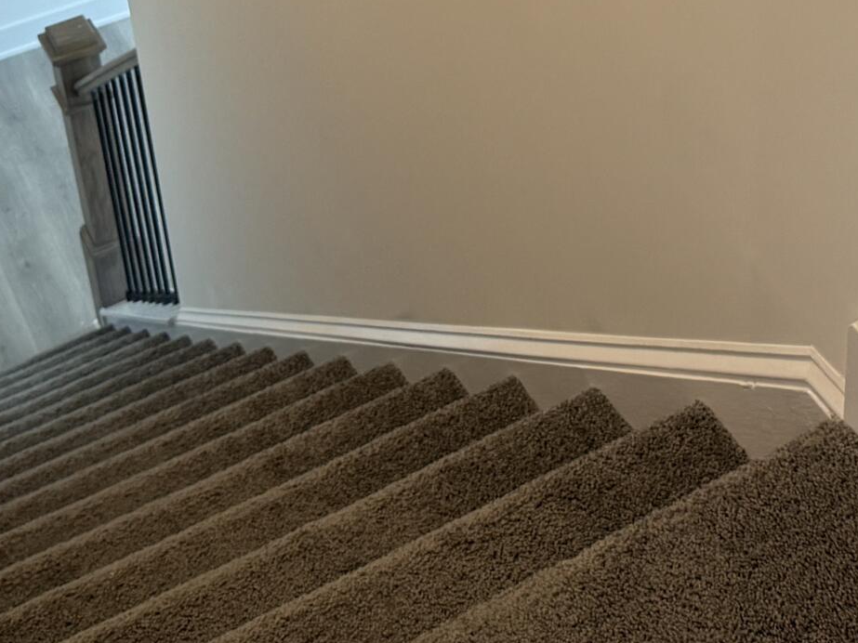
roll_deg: +2.4
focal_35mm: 78
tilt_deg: -28.5
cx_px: 584
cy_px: -243
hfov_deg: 24.9
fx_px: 1933
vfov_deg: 17.5
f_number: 1.78
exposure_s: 1/60
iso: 160
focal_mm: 6.76
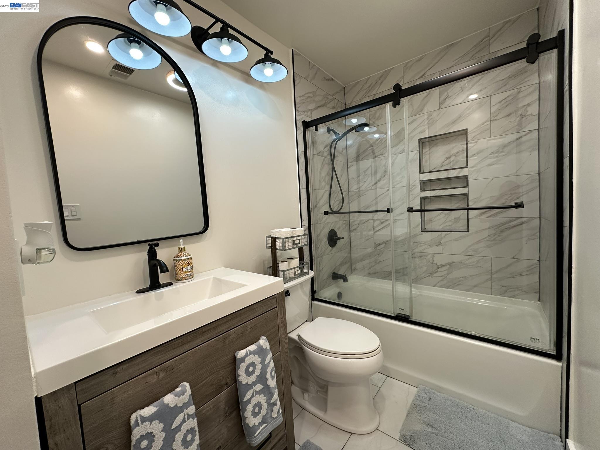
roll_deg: +2.8
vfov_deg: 85.7
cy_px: 225
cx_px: 300
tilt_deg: -2.8
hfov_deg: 102.1
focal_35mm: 14
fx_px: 243
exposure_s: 1/60
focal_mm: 2.22
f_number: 2.2
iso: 160
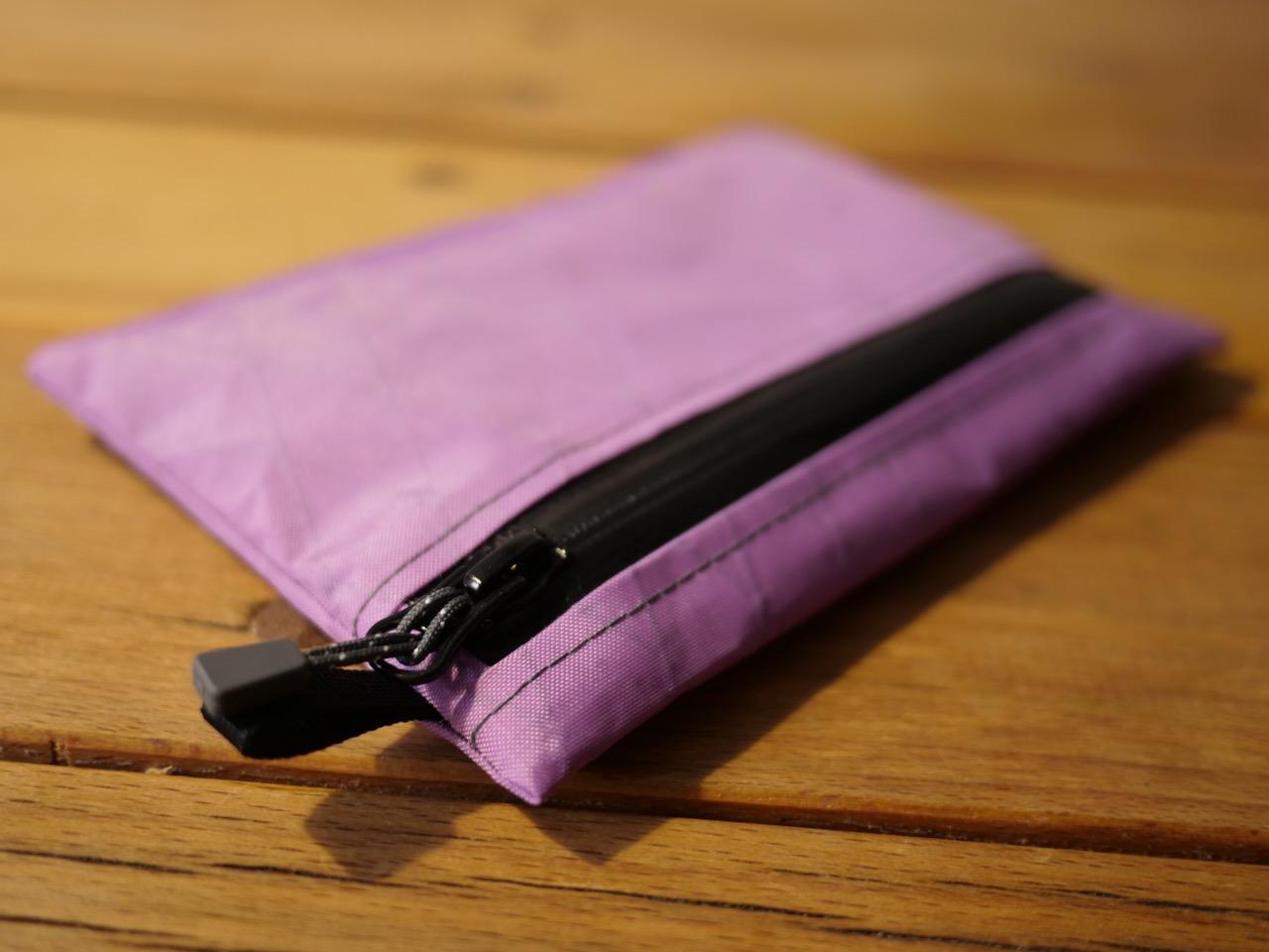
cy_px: 476
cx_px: 634
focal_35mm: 40
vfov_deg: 36.0
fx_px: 1466
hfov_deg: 46.8
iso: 250
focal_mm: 20
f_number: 1.7
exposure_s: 1/60
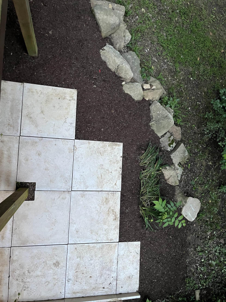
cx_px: 115
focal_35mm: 27
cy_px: 151
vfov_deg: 65.3
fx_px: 235
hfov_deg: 51.4
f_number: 1.6
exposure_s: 1/40
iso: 500
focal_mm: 5.1
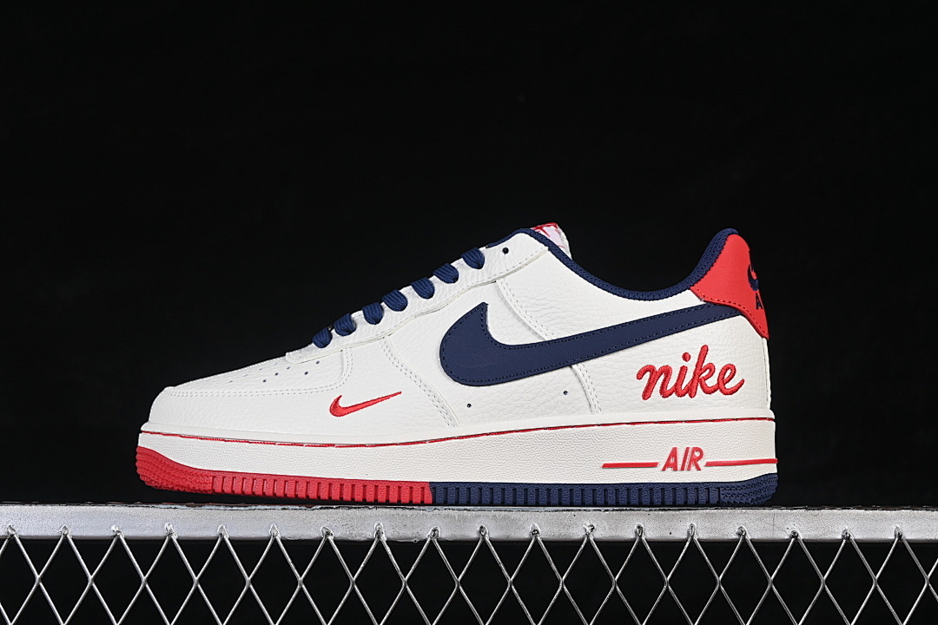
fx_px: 1954
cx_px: 469
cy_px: 312
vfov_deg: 18.2
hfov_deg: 27.0
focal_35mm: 75
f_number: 8
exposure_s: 1/80
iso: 160
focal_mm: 50
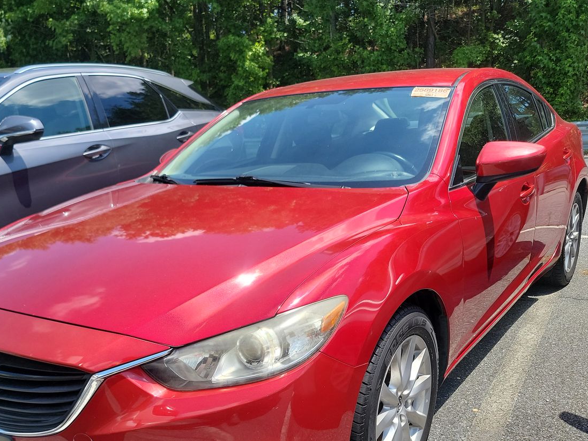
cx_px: 244
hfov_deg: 52.4
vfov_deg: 40.2
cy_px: 294
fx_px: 595
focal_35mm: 35
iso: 50
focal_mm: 6.7
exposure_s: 1/612
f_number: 1.8
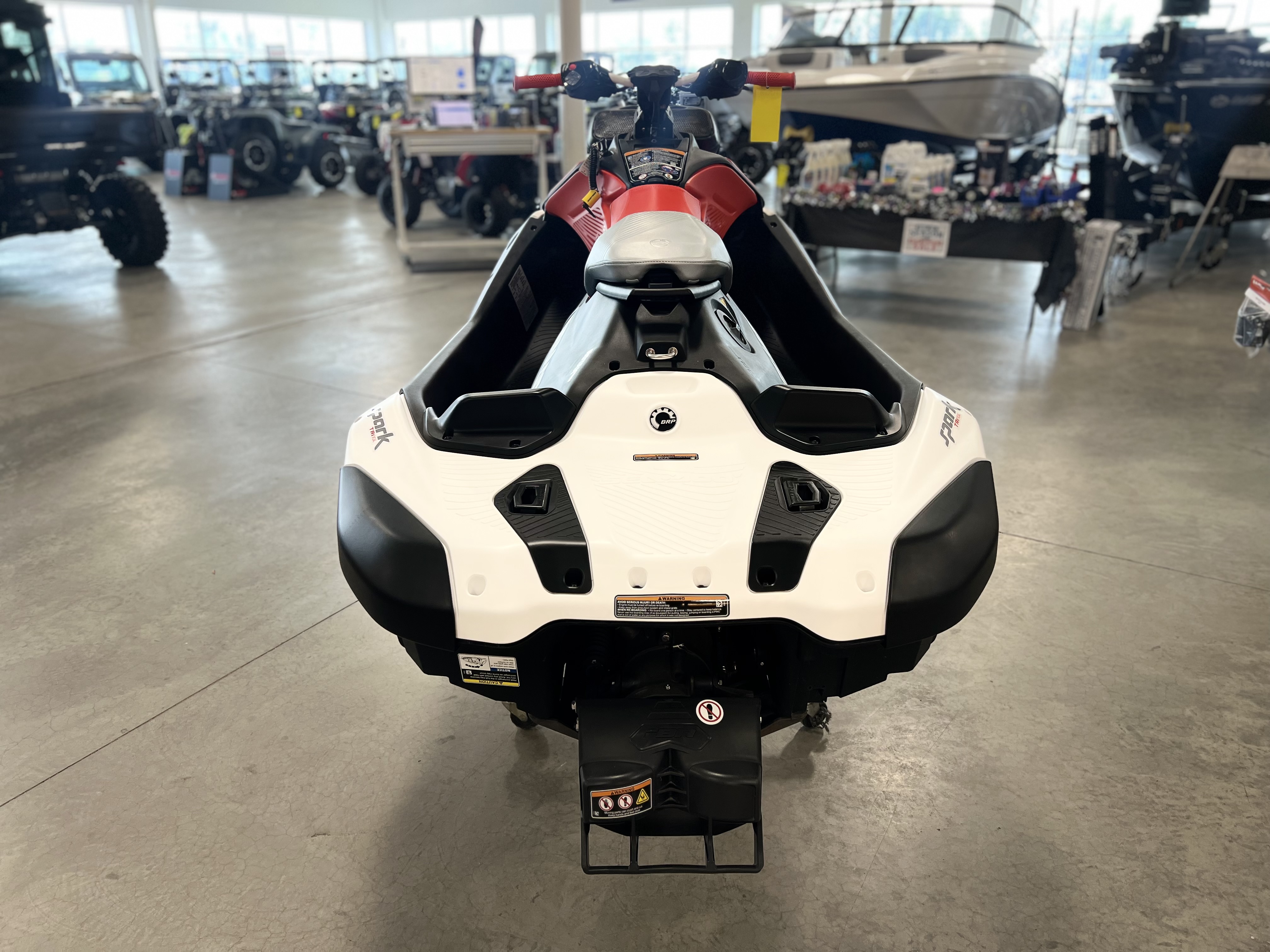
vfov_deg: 53.1
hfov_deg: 67.3
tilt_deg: -23.0
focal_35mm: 26
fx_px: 954
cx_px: 635
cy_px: 476
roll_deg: +0.7
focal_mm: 5.7
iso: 80
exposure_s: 1/120
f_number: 1.5
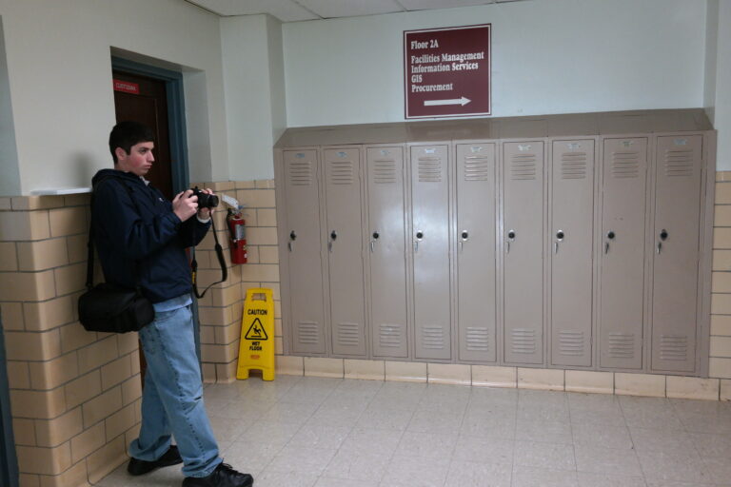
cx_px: 366
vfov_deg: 43.6
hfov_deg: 61.9
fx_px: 609
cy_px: 244
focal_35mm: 30
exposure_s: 1/40
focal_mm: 20
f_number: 3.5
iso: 800
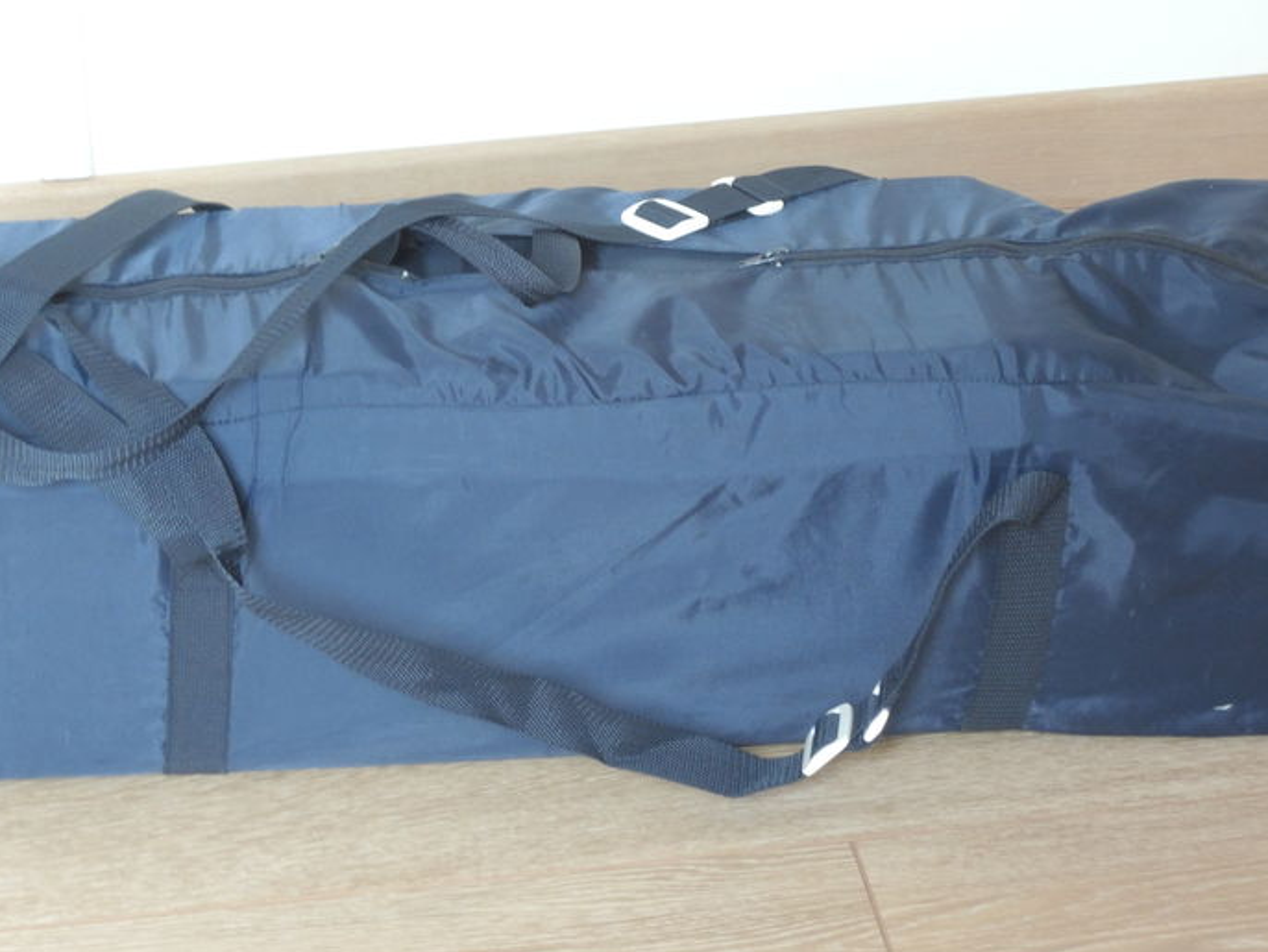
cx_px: 584
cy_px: 381
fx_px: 3738
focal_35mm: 102
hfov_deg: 19.3
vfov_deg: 14.5
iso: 400
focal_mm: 12.5
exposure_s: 1/8
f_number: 4
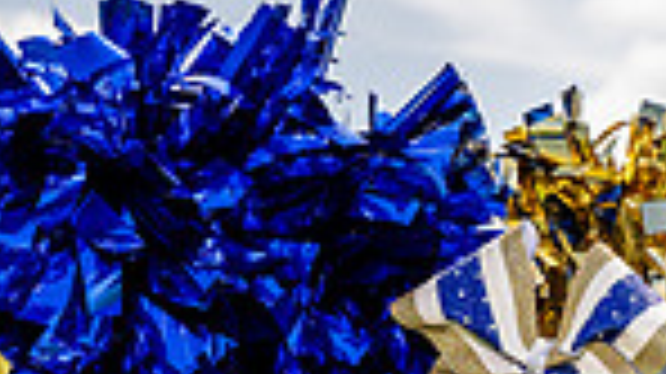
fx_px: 3476
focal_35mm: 197
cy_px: 1005
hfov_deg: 10.9
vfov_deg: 5.8
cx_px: 414
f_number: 7.1
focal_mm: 62
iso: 100
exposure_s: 1/250
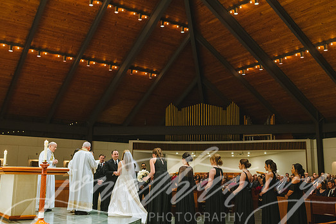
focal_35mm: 39
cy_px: 110
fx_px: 364
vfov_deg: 34.2
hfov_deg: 49.5
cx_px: 181
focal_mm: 35
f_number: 2.8
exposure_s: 1/160
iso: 3200
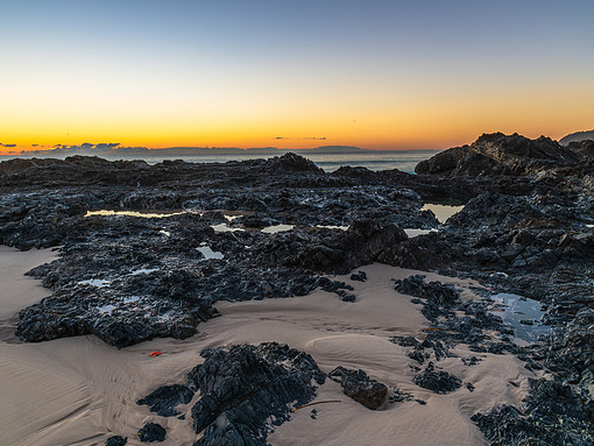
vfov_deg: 51.4
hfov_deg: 65.3
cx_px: 295
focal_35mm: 27
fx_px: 464
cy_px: 223
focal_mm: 24
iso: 64
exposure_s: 3
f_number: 9
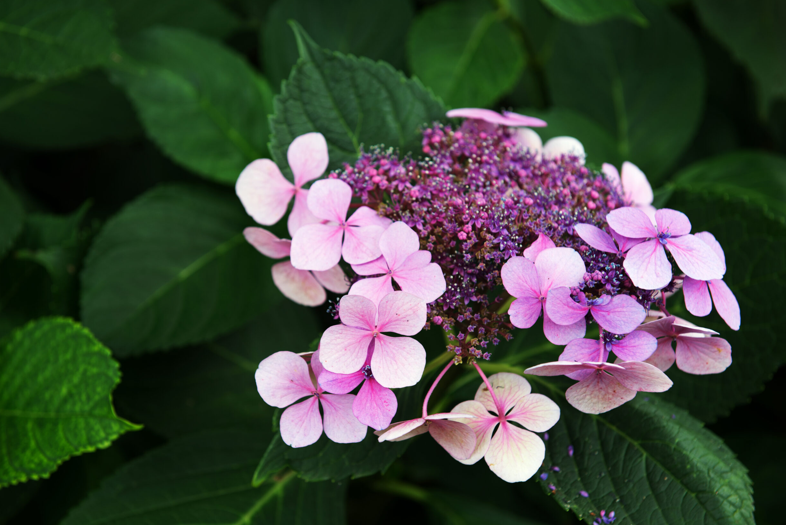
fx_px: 1594
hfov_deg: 27.7
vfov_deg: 18.7
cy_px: 265
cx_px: 388
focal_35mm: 73
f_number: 5.6
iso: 250
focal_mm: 70
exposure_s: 1/160
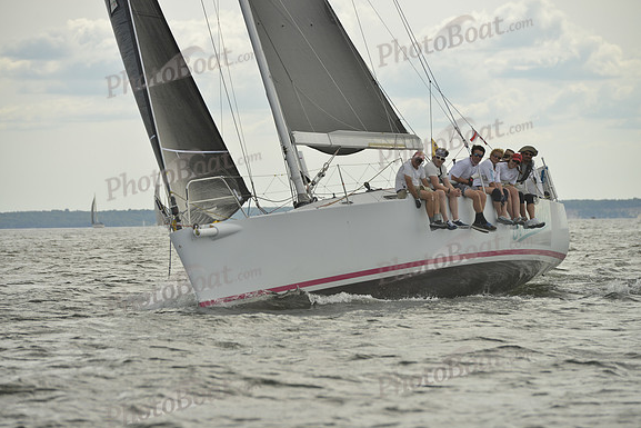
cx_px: 320
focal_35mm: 201
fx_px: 3580
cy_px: 214
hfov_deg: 10.2
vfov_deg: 6.8
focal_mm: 200
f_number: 8
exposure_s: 1/1000
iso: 200
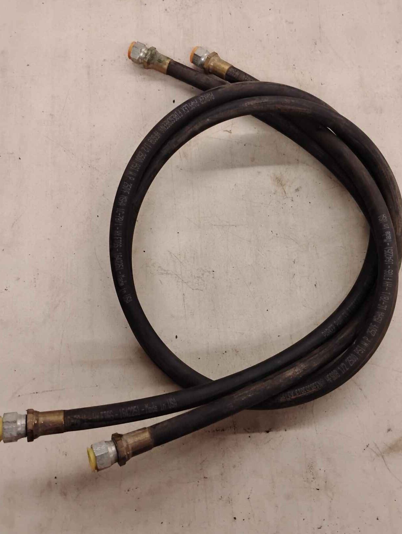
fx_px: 510
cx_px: 212
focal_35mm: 33
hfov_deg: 43.0
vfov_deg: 55.3
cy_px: 254
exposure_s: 1/30
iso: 1494
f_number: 1.8
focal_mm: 4.26
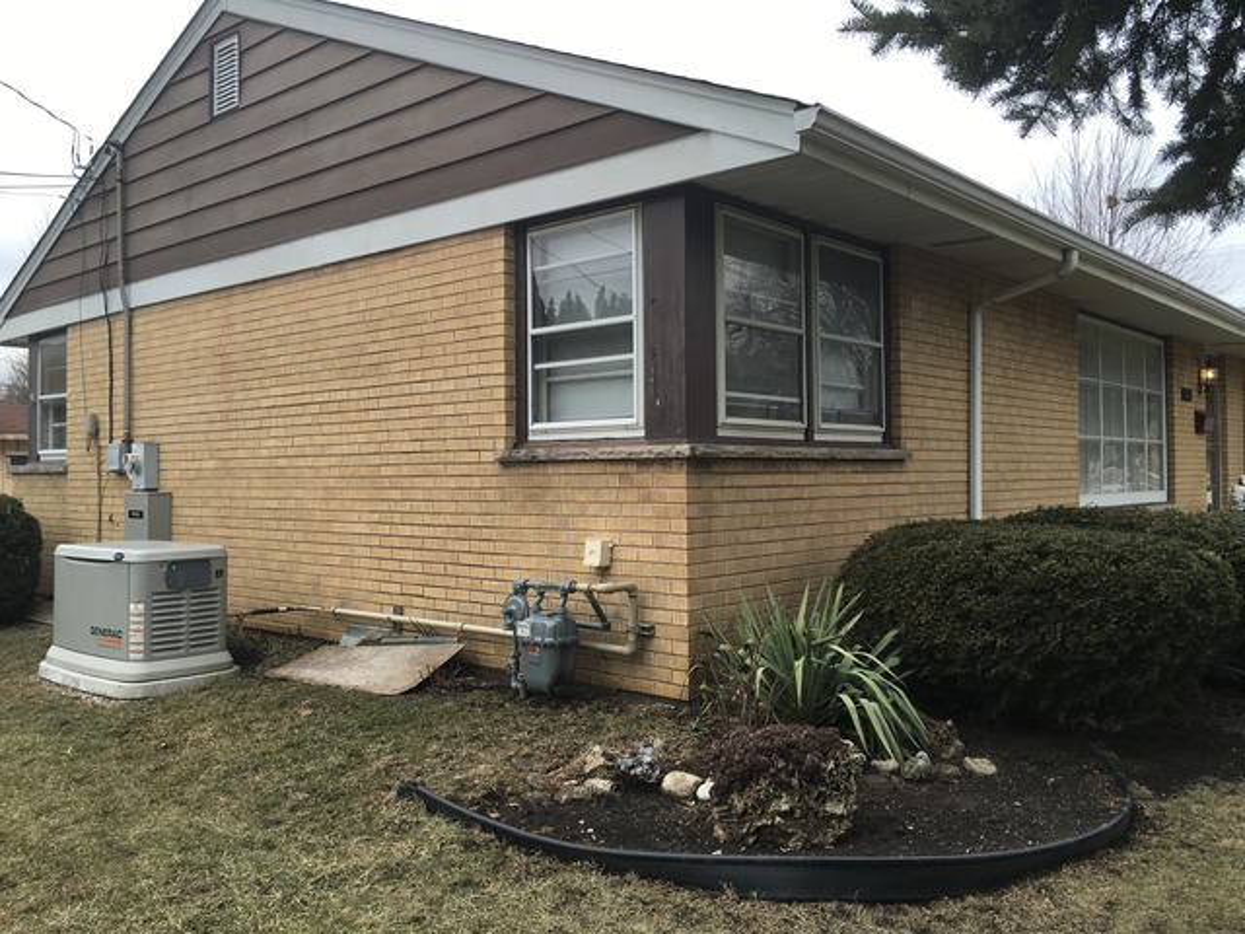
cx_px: 622
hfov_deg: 61.7
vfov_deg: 48.2
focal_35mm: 29
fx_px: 1043
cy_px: 467
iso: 25
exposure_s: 1/351
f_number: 2.2
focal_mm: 4.15
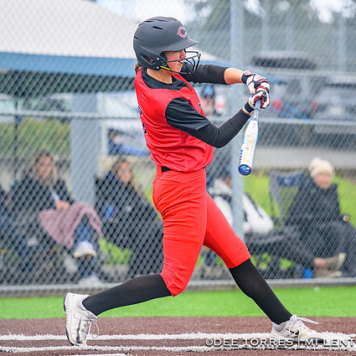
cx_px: 194
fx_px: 2734
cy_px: 156
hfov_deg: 7.4
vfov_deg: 7.4
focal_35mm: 235
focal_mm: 135
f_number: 2.8
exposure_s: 1/3200
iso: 1000
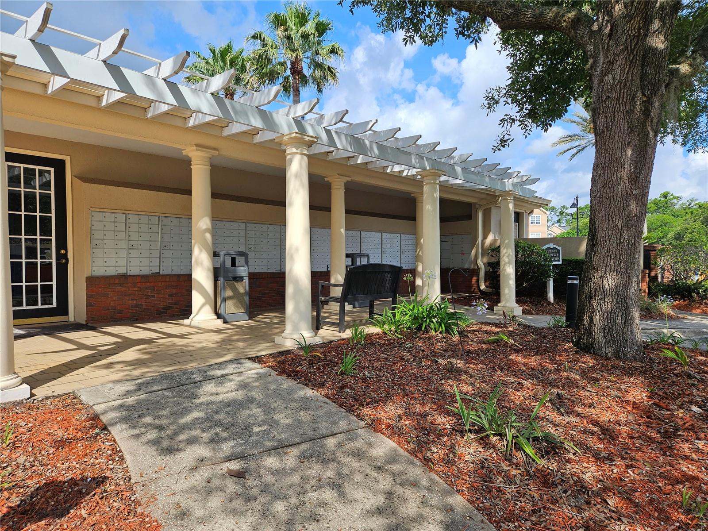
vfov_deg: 58.9
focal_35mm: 23
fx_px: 470
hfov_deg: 73.9
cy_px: 266
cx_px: 354
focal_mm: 5.4
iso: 25
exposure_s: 1/1208
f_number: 1.8
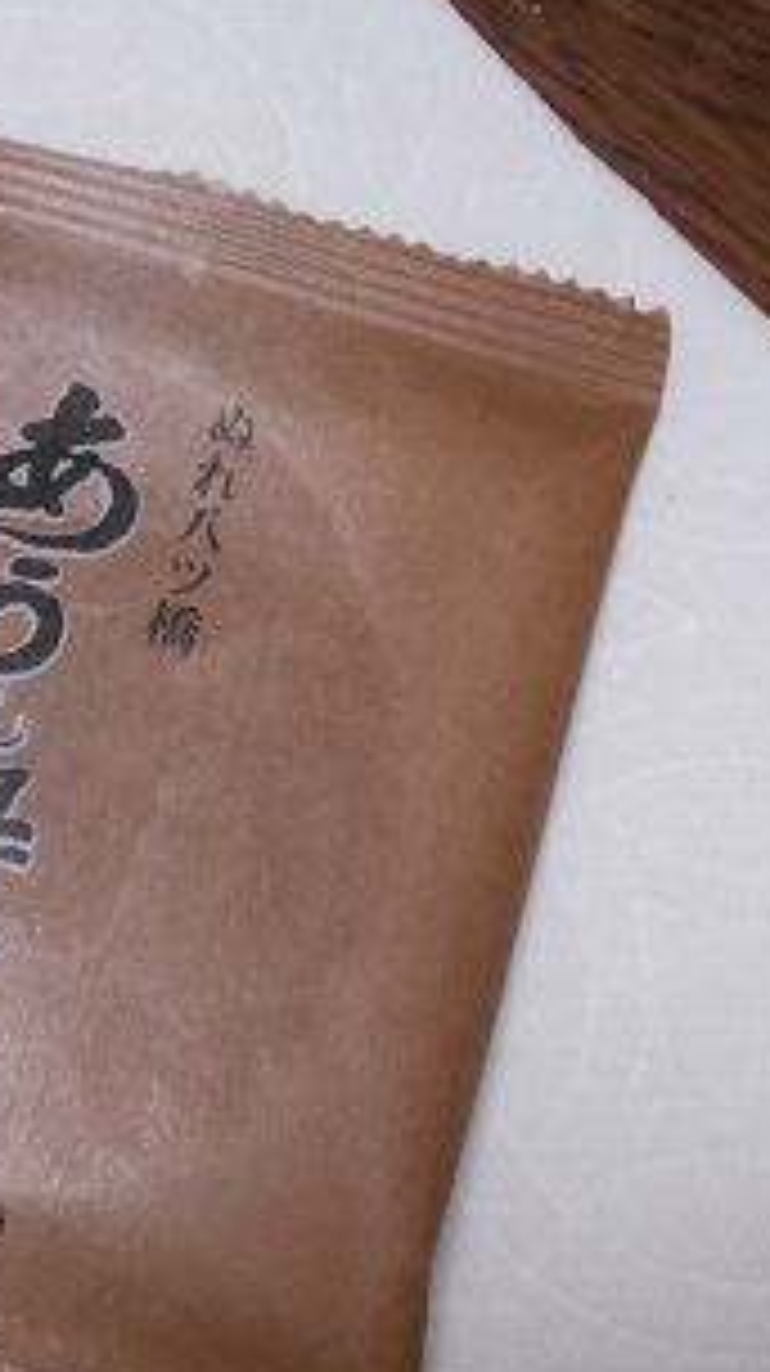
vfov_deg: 35.5
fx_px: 2147
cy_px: 666
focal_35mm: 59
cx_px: 18
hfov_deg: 19.8
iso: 220
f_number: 3.4
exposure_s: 1/30
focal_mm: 5.1
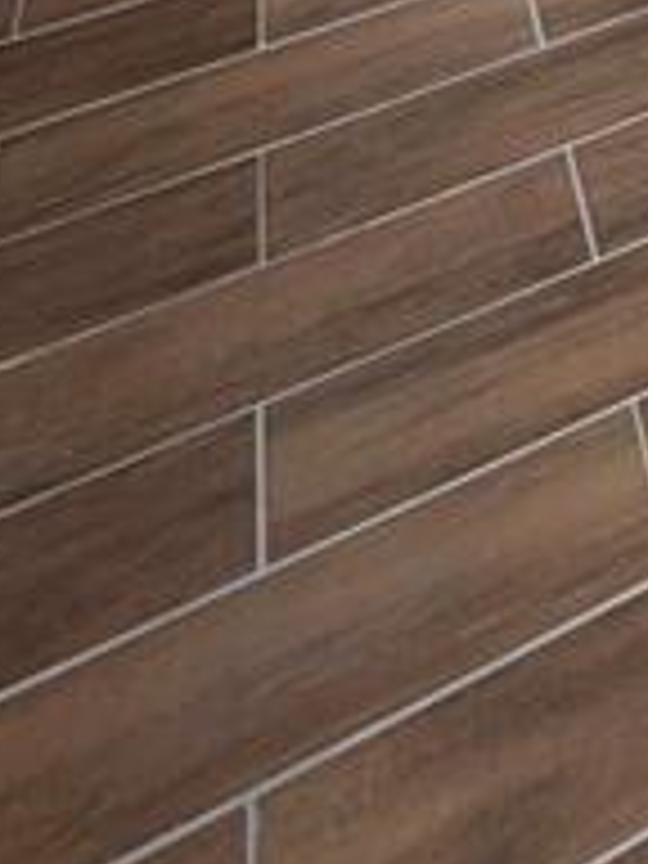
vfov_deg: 21.6
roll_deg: -0.4
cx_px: 936
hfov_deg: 22.2
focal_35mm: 56
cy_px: -702
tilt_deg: -17.1
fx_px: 1398
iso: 64
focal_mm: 2.22
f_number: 2.2
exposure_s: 1/121
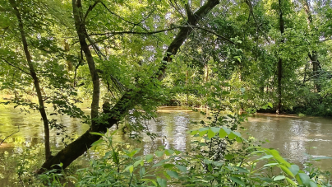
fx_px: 238
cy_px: 137
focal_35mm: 27
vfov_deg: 41.8
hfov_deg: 67.4
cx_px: 229
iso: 1250
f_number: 2
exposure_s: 1/187
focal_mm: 2.3
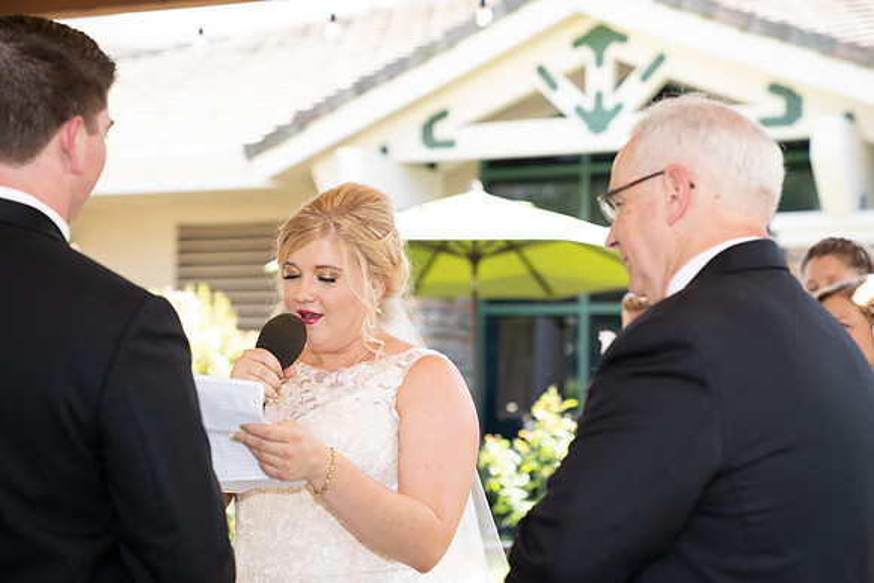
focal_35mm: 70
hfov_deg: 28.8
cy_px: 292
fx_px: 1700
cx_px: 437
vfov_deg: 19.5
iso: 200
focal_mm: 70
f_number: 3.2
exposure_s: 1/250
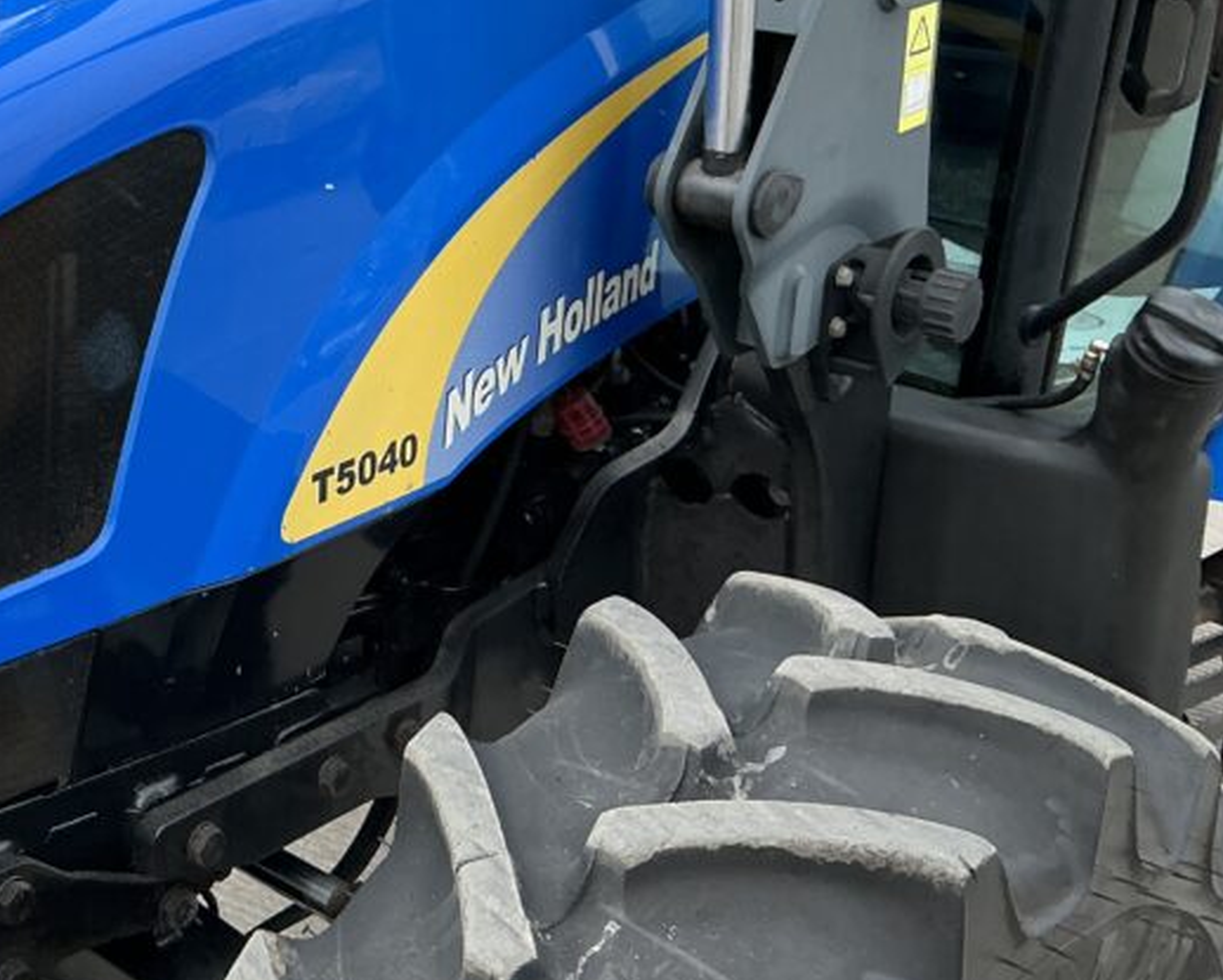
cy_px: 260
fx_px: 1956
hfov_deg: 33.0
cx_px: 130
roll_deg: +2.6
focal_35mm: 54
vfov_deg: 27.8
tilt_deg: -13.4
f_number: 1.8
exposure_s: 1/367
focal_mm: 3
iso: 25
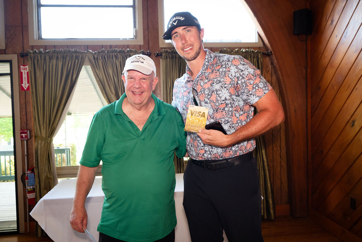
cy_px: 121
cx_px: 181
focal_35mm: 32
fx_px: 322
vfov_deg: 41.1
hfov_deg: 58.7
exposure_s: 1/250
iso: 3200
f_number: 5.6
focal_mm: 32
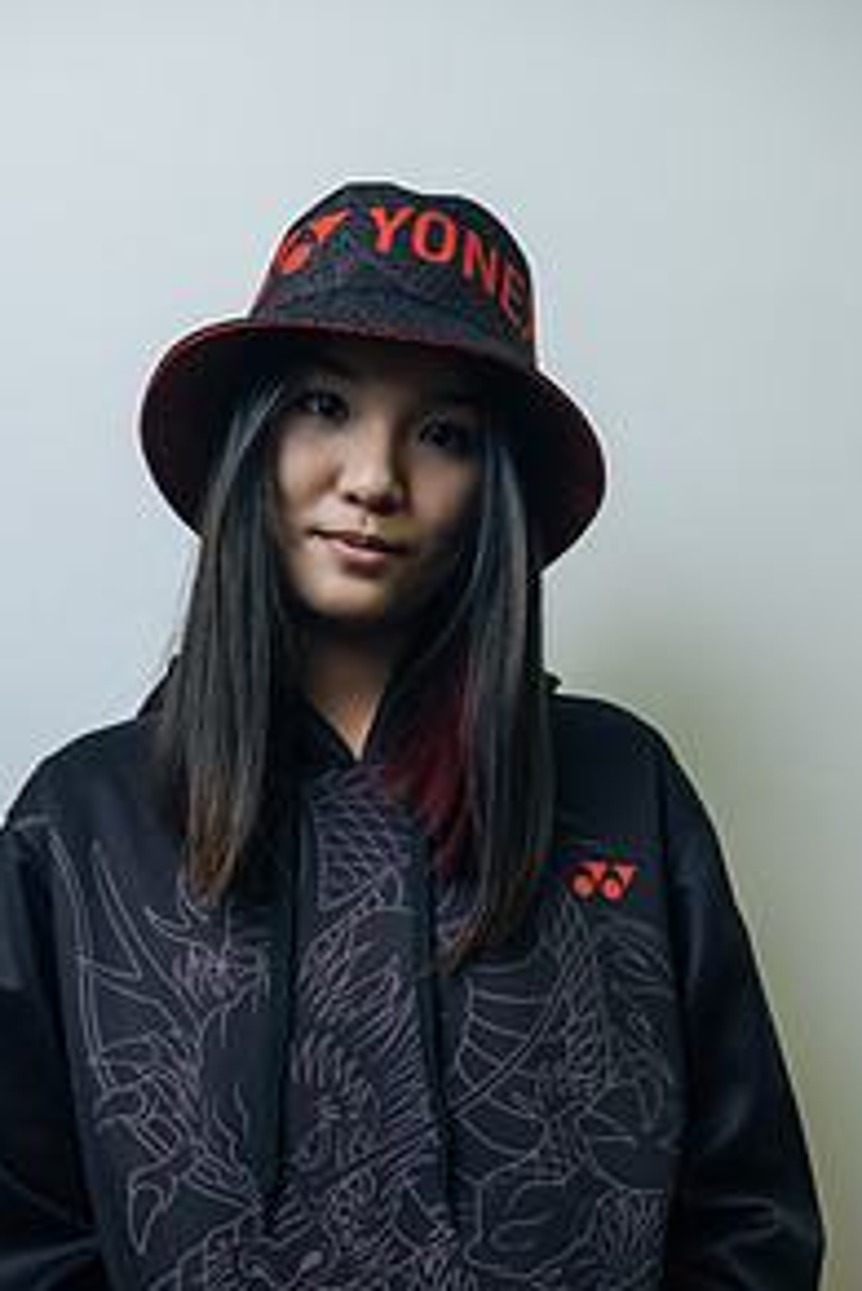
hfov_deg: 35.8
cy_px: 911
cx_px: 340
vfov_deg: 50.4
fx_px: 1327
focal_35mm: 37
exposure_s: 1/125
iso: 400
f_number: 3.2
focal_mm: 16
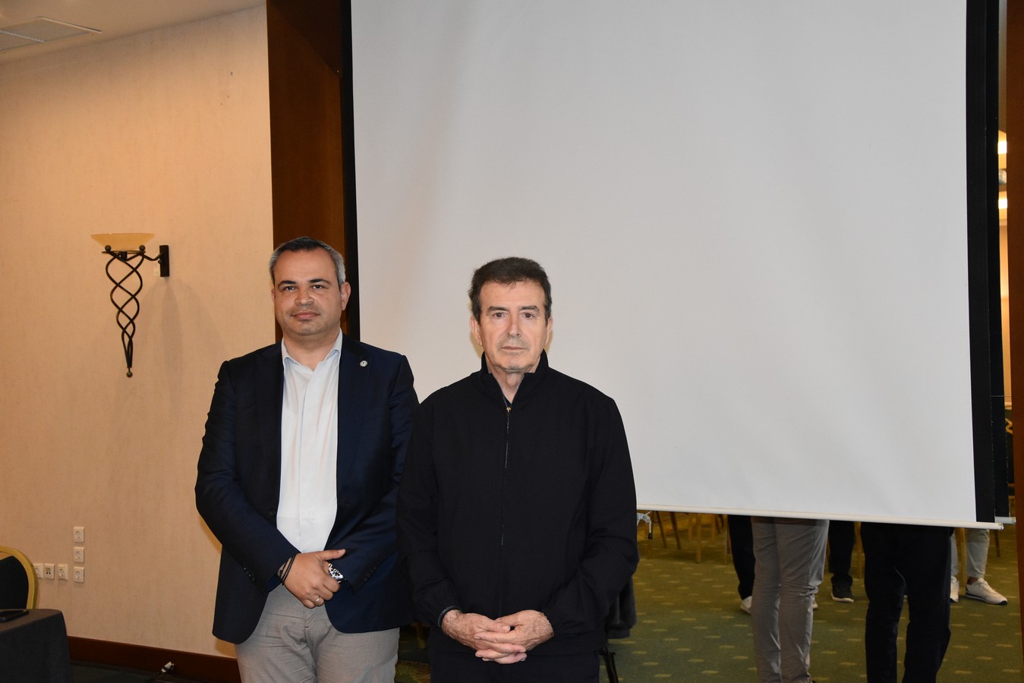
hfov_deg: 41.1
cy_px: 342
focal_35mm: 48
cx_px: 512
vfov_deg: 28.1
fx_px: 1366
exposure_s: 1/60
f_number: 4.2
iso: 1600
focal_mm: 32
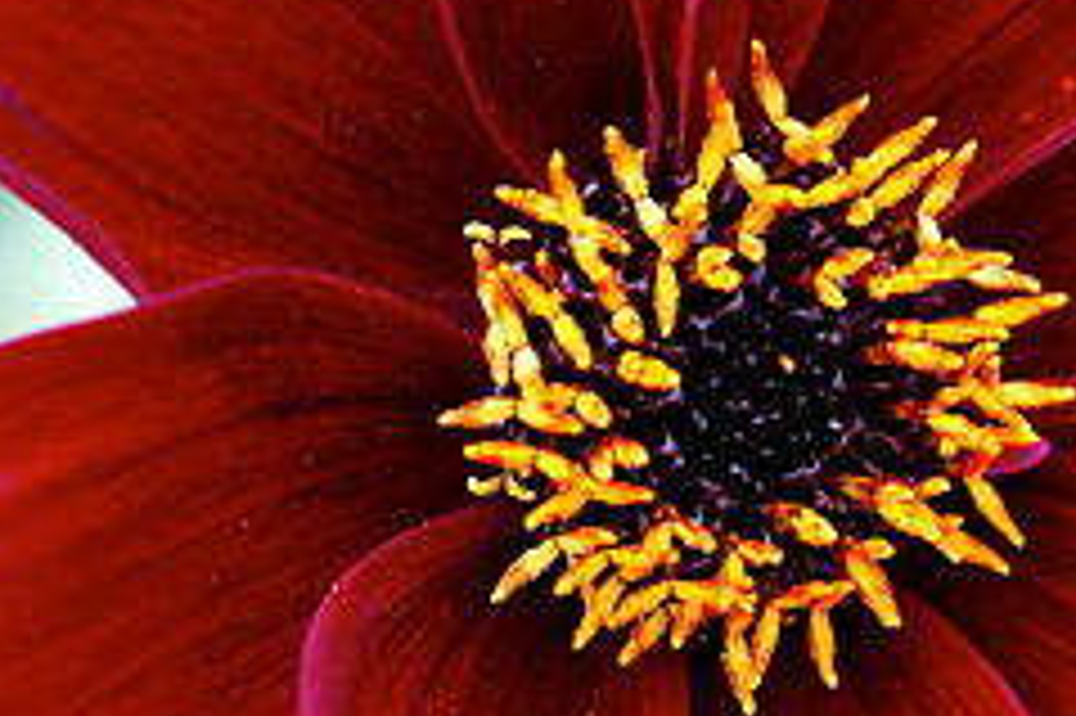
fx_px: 5436
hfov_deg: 11.2
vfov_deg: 7.5
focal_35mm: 182
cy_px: 335
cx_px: 1049
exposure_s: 1/640
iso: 1000
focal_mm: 50
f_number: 3.5
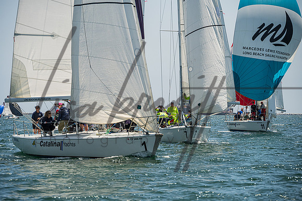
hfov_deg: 9.9
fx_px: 1741
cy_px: 104
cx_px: 145
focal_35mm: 207
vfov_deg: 6.6
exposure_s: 1/3200
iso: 400
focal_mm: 200
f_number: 8
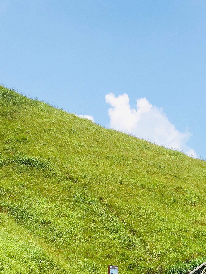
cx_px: 149
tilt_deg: +3.0
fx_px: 722
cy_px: 285
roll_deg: +1.5
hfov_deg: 16.2
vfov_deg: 20.7
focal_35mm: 91
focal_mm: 4.15
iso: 25
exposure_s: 1/1923
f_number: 2.2
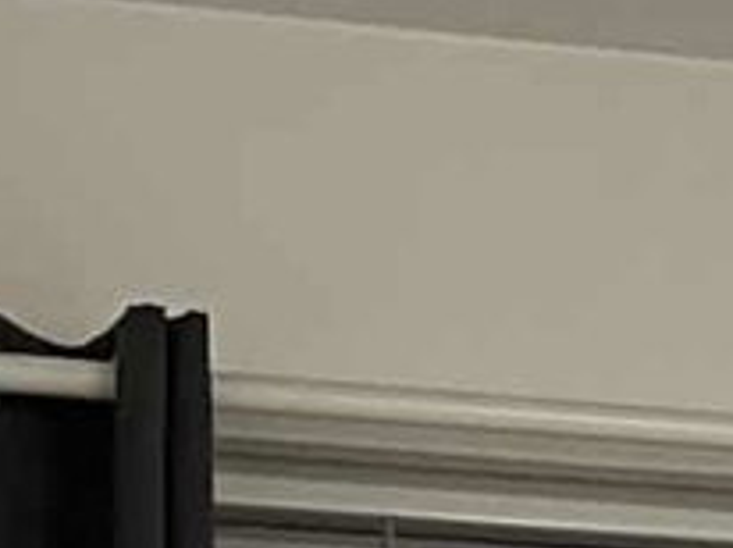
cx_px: 1309
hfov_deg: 9.4
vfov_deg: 6.3
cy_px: 2021
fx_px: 4272
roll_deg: -0.5
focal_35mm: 202
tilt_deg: -8.3
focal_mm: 5.1
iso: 250
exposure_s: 1/50
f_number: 1.6
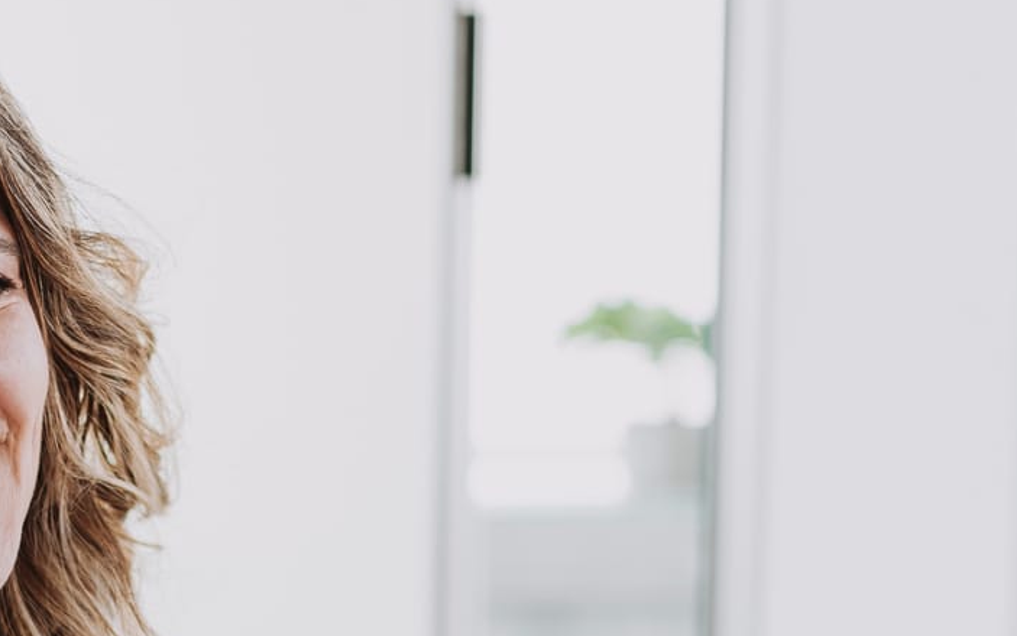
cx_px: 142
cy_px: 908
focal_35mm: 169
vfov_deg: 7.7
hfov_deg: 12.3
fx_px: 4686
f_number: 2.2
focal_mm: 55
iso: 200
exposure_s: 1/160
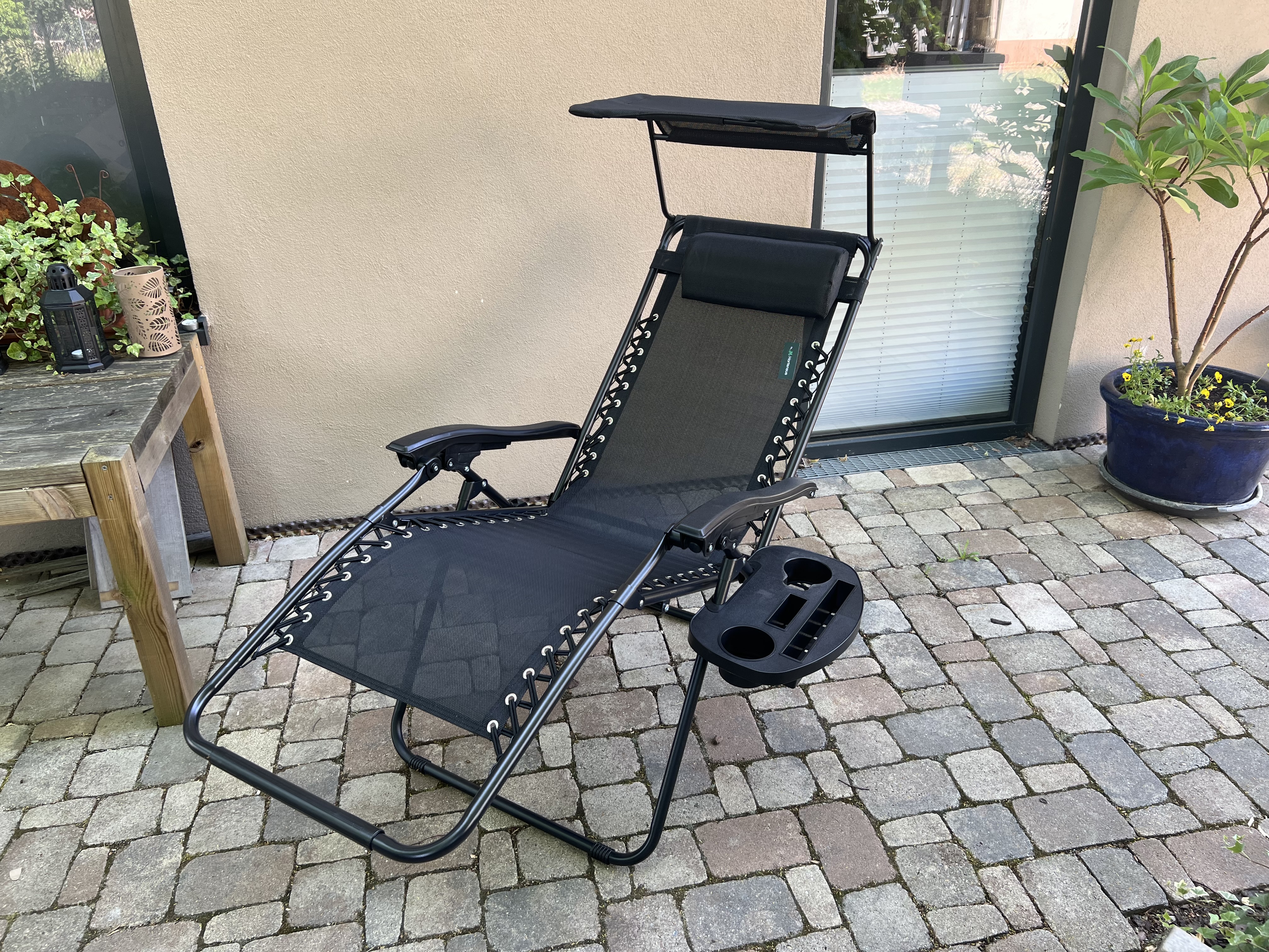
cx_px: 634
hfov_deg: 67.3
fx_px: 953
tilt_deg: -25.7
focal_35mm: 26
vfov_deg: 53.1
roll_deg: +2.3
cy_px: 476
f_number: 1.5
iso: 50
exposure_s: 1/121
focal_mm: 5.7
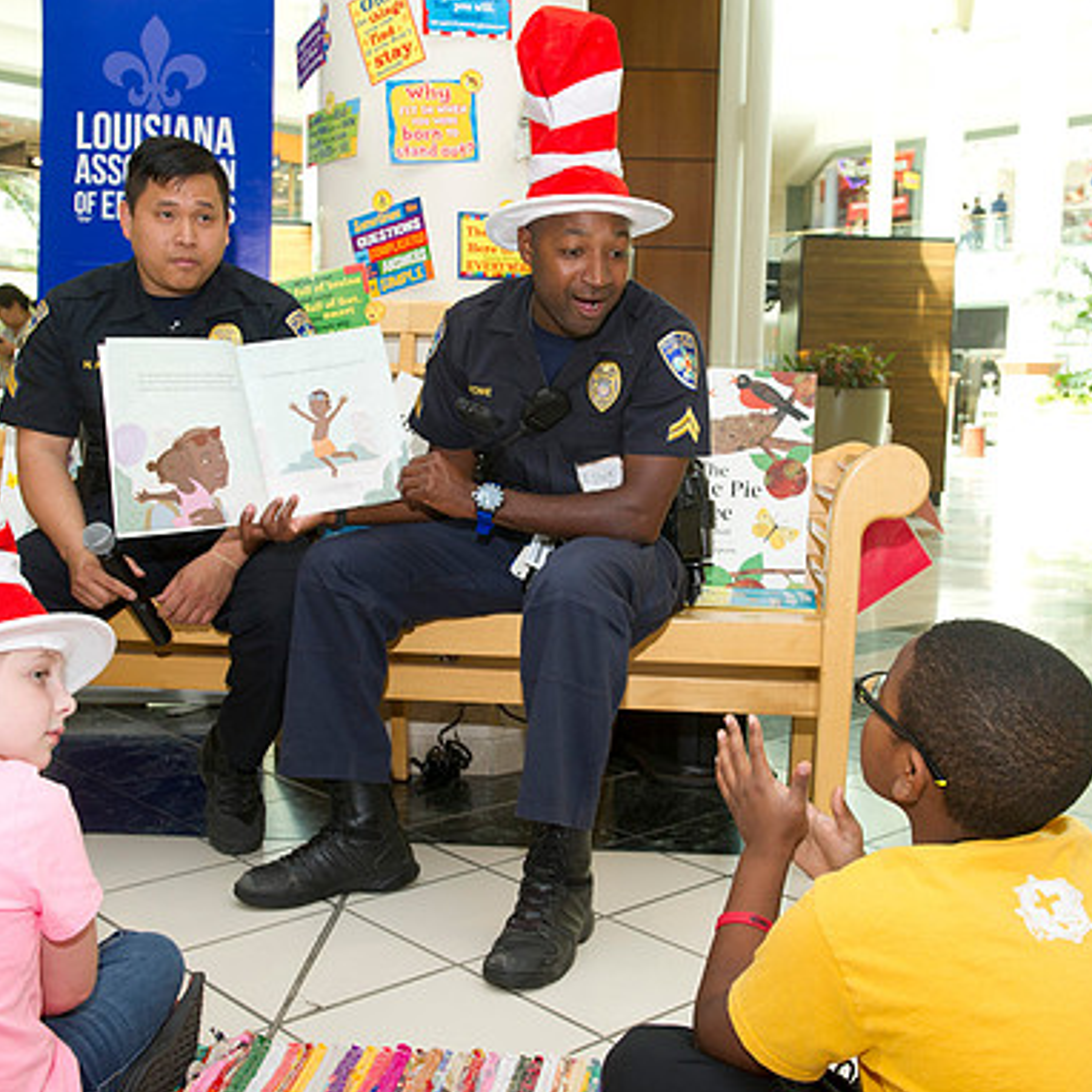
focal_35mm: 40
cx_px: 569
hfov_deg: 41.9
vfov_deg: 41.9
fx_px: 1428
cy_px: 549
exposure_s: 1/250
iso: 1250
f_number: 6.3
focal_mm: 31
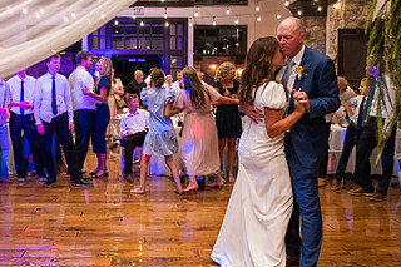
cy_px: 134
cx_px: 140
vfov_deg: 30.5
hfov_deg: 44.0
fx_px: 490
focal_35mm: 44
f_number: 2.8
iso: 6400
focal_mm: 24
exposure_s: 1/200
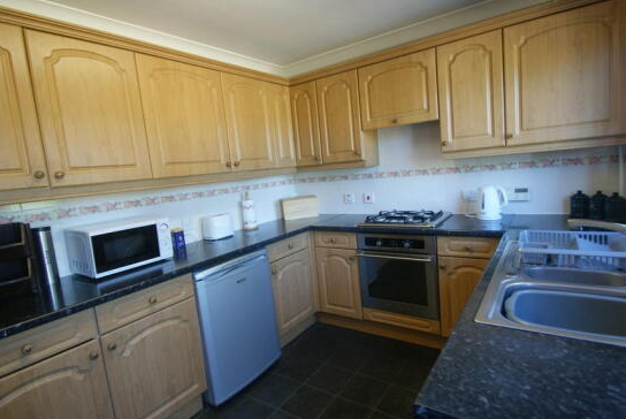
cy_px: 186
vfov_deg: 67.3
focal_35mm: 18
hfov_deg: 89.1
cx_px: 261
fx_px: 313
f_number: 3.5
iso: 320
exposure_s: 1/30
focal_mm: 10
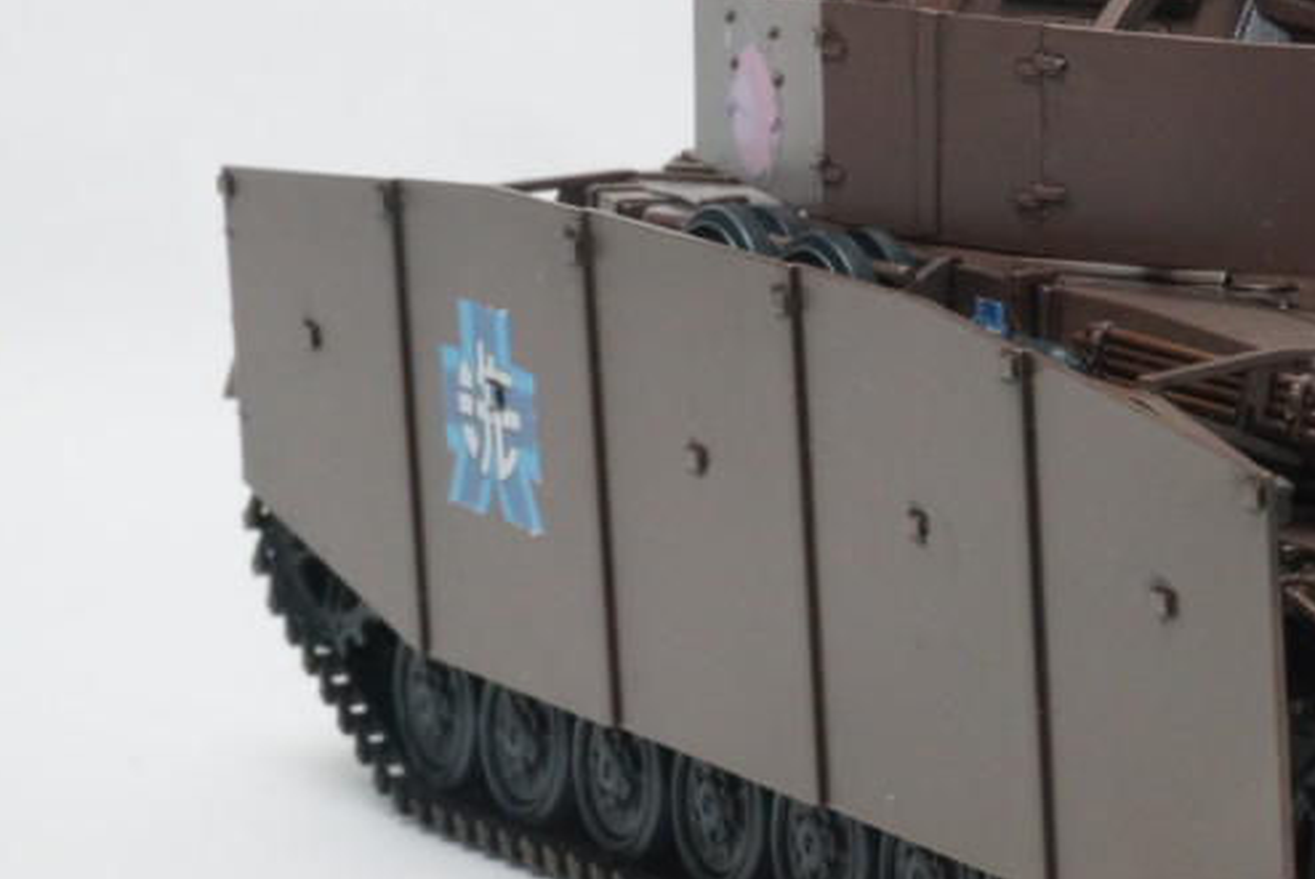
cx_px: 1310
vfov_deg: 5.3
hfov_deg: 7.9
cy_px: 473
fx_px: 9430
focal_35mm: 258
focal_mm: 85
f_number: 25
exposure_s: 1/80
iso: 800
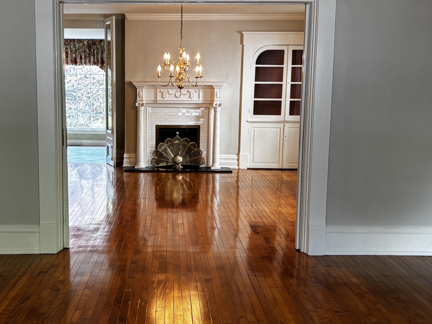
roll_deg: -0.5
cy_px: 179
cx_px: 164
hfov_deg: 39.4
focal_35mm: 48
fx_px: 599
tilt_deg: -9.0
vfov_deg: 30.2
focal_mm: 5.96
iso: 125
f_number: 1.6
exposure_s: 1/60
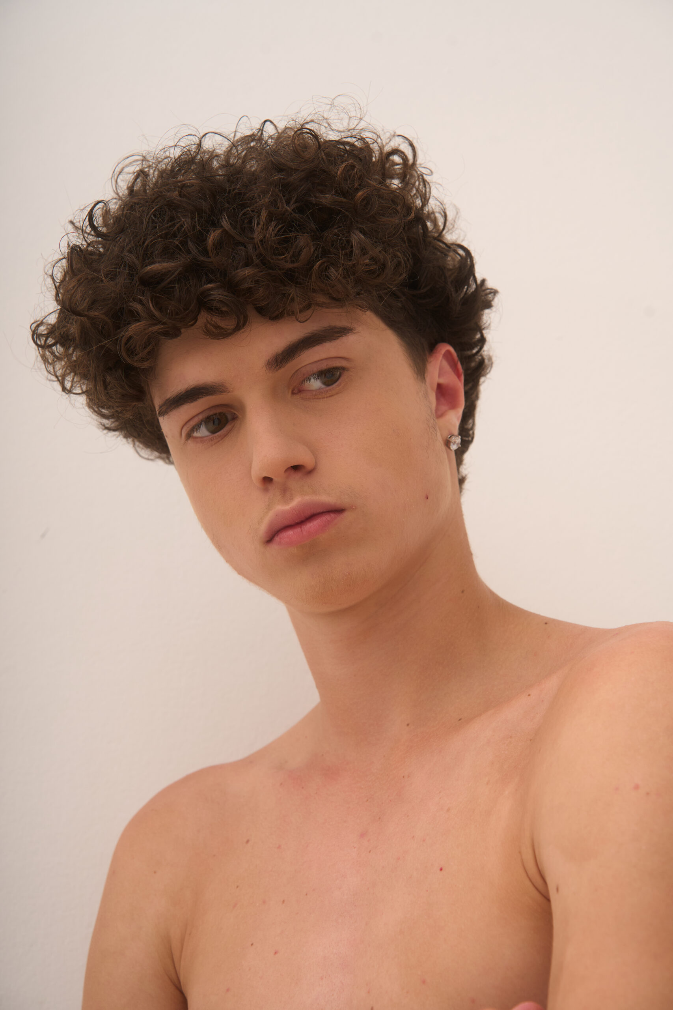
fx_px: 2075
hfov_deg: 18.4
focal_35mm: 74
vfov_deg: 27.3
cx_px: 336
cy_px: 505
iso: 320
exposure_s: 1/200
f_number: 7.1
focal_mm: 74
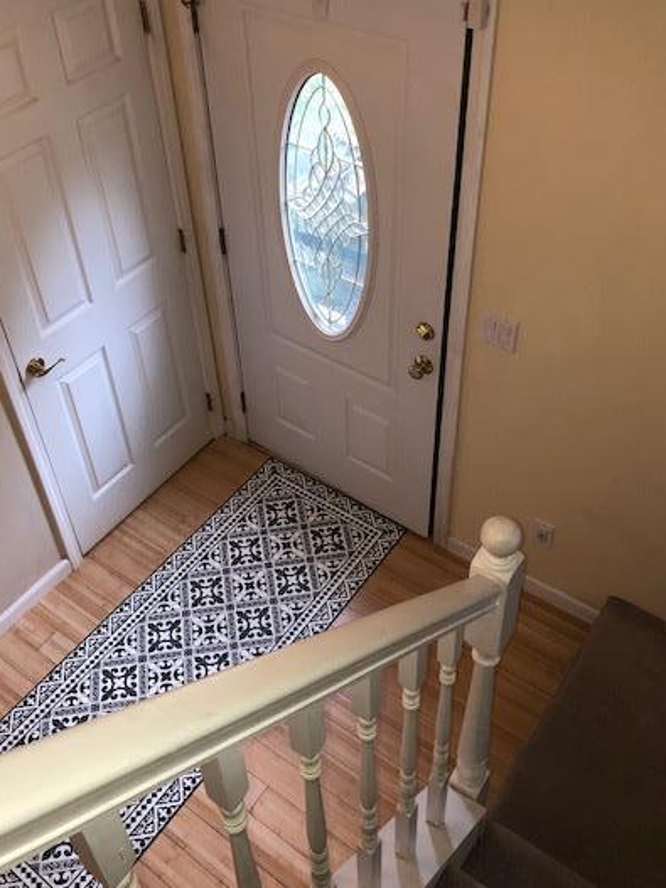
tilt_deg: -40.9
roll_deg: +4.2
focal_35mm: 34
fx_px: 873
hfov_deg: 41.7
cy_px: 376
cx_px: 298
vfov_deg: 53.7
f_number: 1.8
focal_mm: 3.99
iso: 125
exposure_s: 1/82
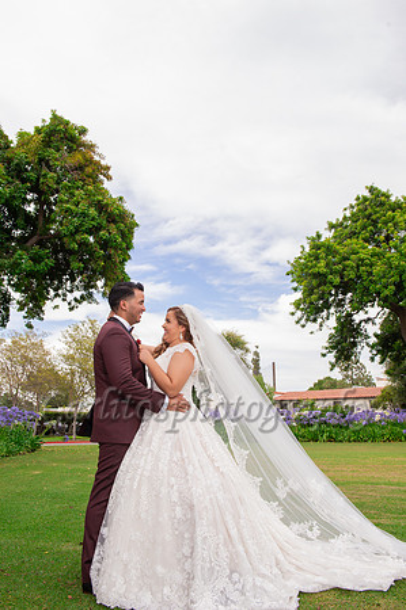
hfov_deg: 41.0
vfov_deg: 58.8
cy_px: 305
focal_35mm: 32
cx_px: 203
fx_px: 543
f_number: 8
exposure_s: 1/250
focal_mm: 32
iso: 400
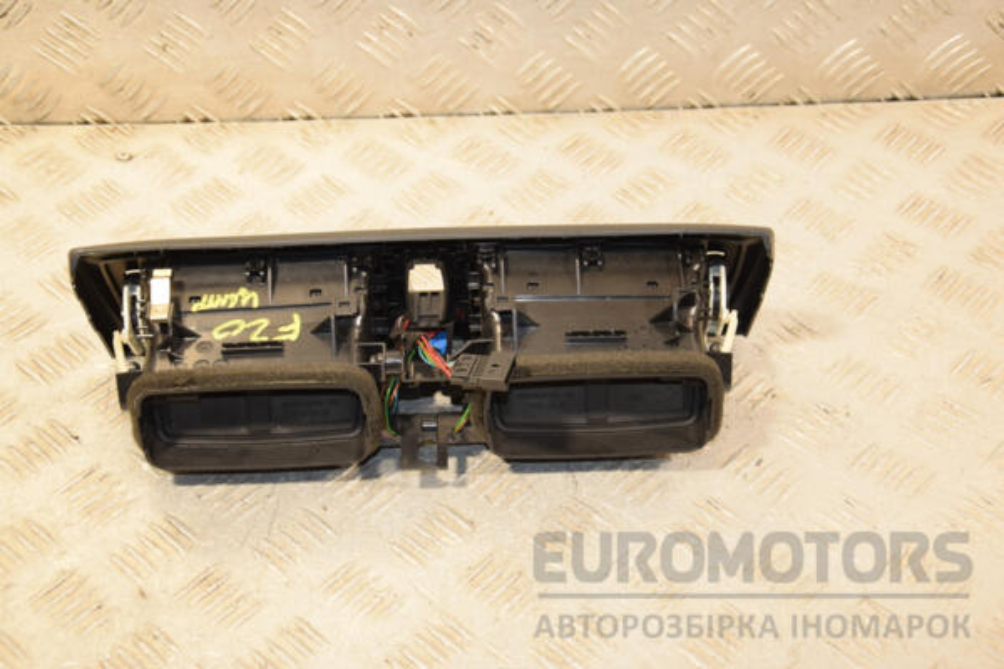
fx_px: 1464
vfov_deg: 25.8
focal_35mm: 52
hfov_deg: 37.9
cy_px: 334
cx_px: 502
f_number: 5
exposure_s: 1/200
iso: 800
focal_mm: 35
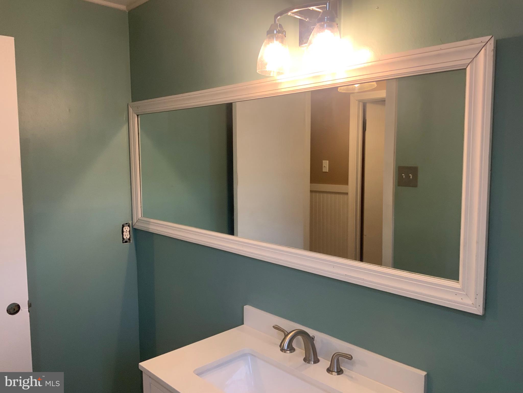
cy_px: 196
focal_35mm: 29
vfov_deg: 48.2
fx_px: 438
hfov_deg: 61.7
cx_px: 262
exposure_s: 1/60
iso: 100
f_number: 1.8
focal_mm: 3
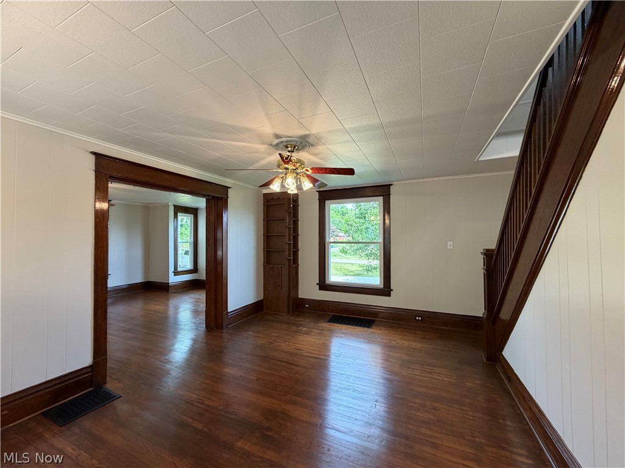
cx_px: 312
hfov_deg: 102.1
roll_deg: +0.2
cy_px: 234
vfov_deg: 85.7
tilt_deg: +0.5
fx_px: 253
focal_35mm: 14
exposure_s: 1/120
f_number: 2.2
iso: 200
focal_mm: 2.22
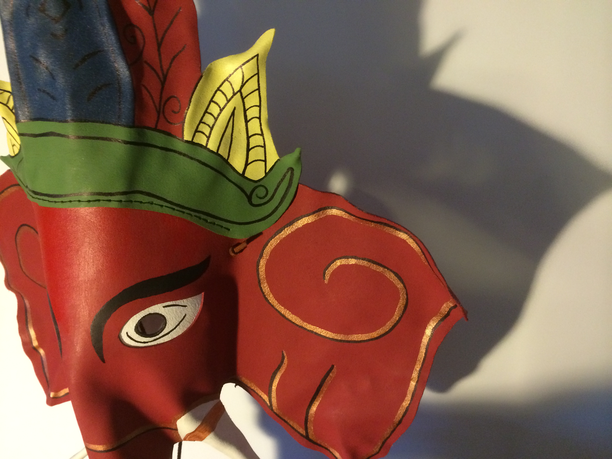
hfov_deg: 60.0
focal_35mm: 30
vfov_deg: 46.8
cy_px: 230
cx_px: 306
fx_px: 530
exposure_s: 1/24
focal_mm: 4.12
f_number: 2.2
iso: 320
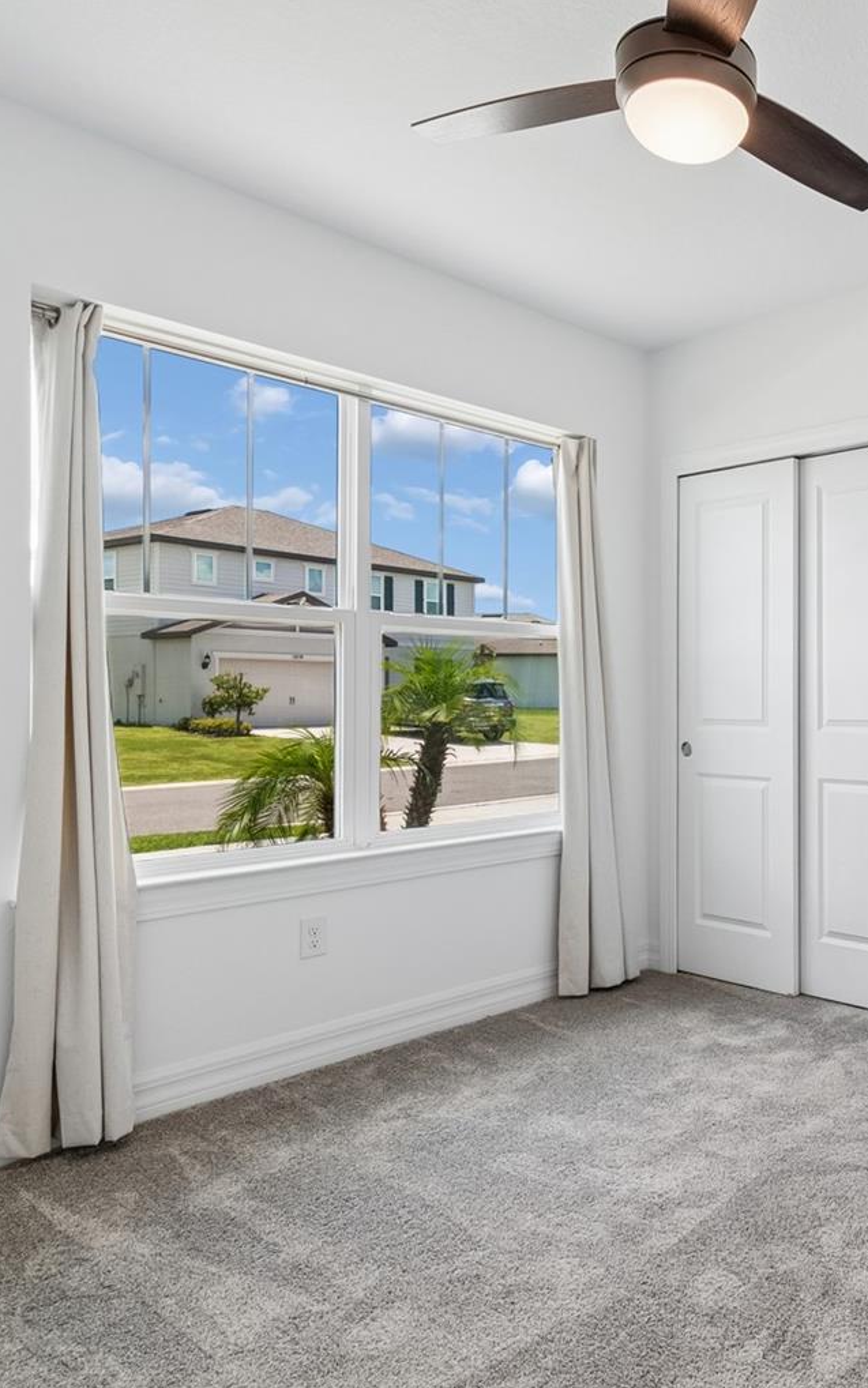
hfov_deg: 45.6
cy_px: 701
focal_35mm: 24
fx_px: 908
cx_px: 801
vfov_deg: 74.8
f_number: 7.1
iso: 100
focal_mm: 10
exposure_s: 1/25
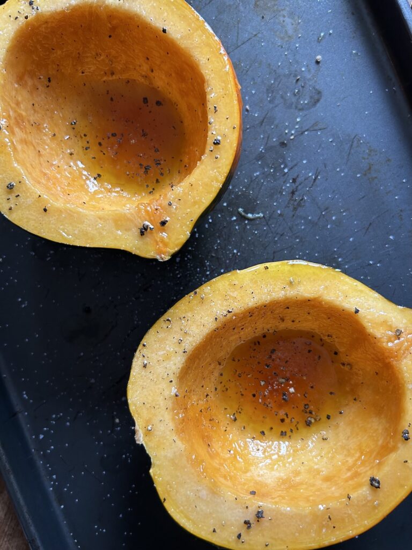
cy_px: 275
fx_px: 413
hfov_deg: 53.1
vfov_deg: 67.3
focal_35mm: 26
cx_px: 206
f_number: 1.5
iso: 125
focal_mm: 5.7
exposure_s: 1/102
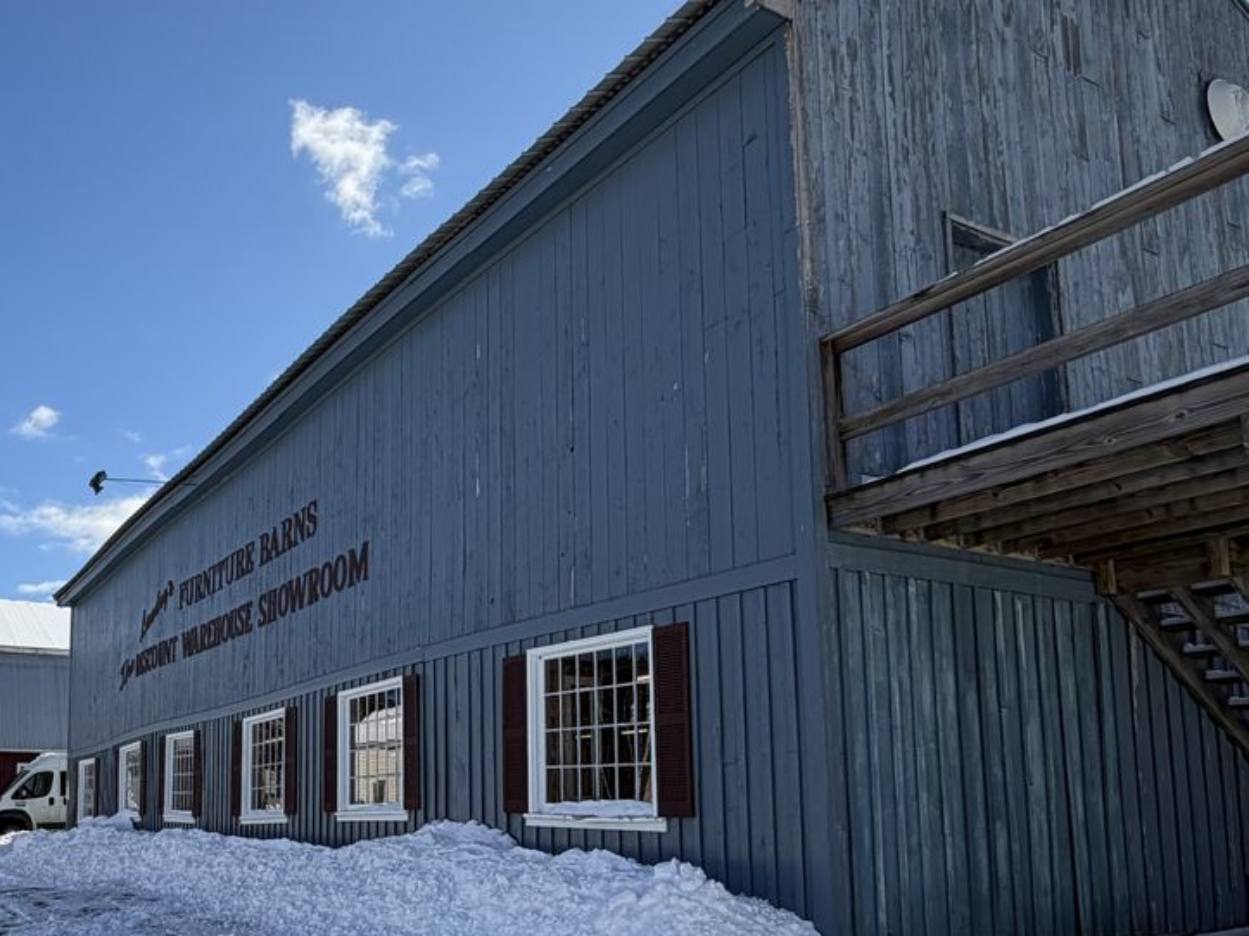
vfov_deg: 44.5
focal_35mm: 31
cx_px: 384
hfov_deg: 56.7
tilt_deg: +8.3
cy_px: 649
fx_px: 1118
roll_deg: +0.0
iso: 25
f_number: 2.2
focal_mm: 2.22
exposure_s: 1/1087
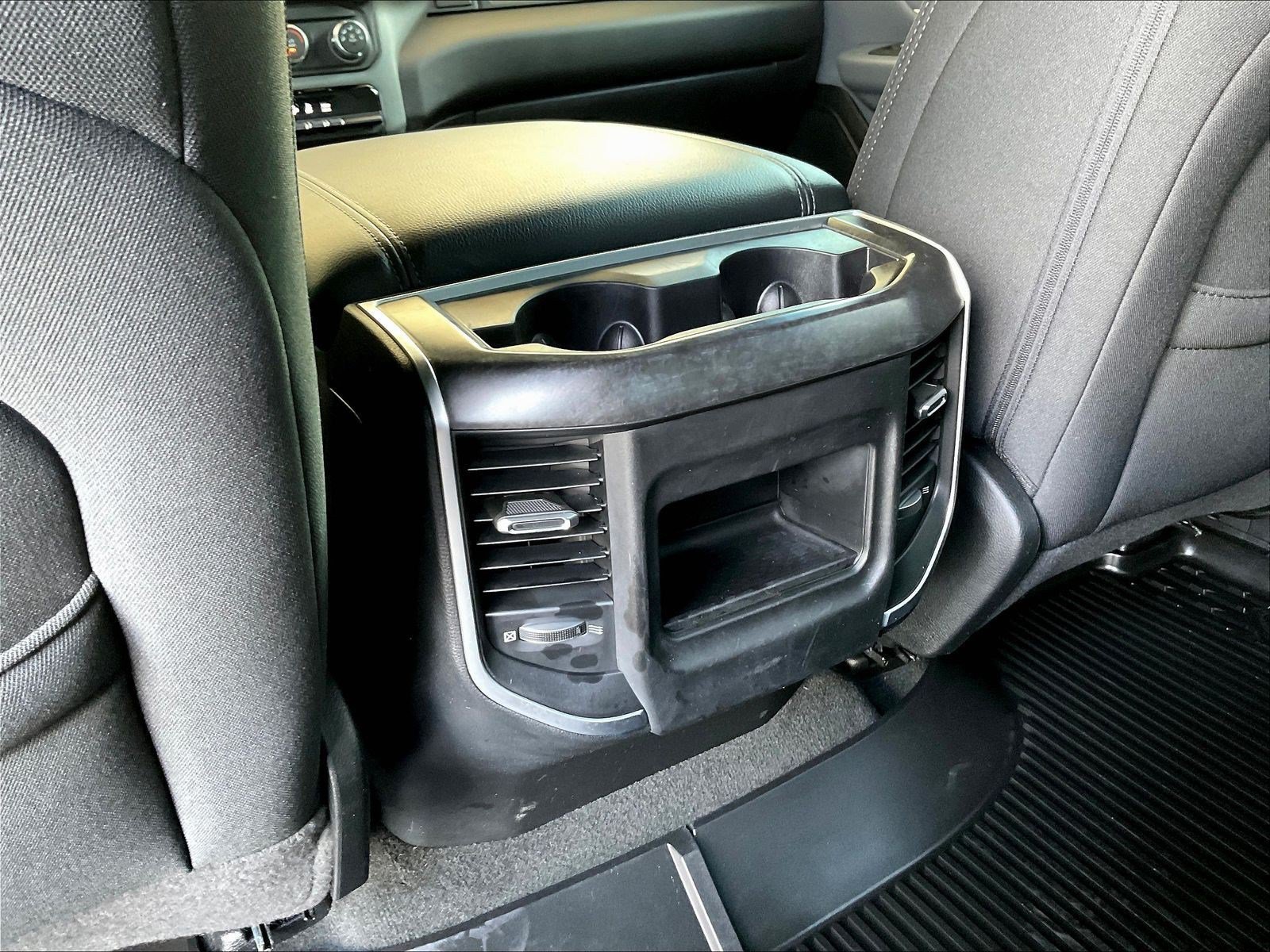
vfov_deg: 48.2
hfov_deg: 61.7
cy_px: 476
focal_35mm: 29
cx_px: 635
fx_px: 1064
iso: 320
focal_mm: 3
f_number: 1.8
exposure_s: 1/40
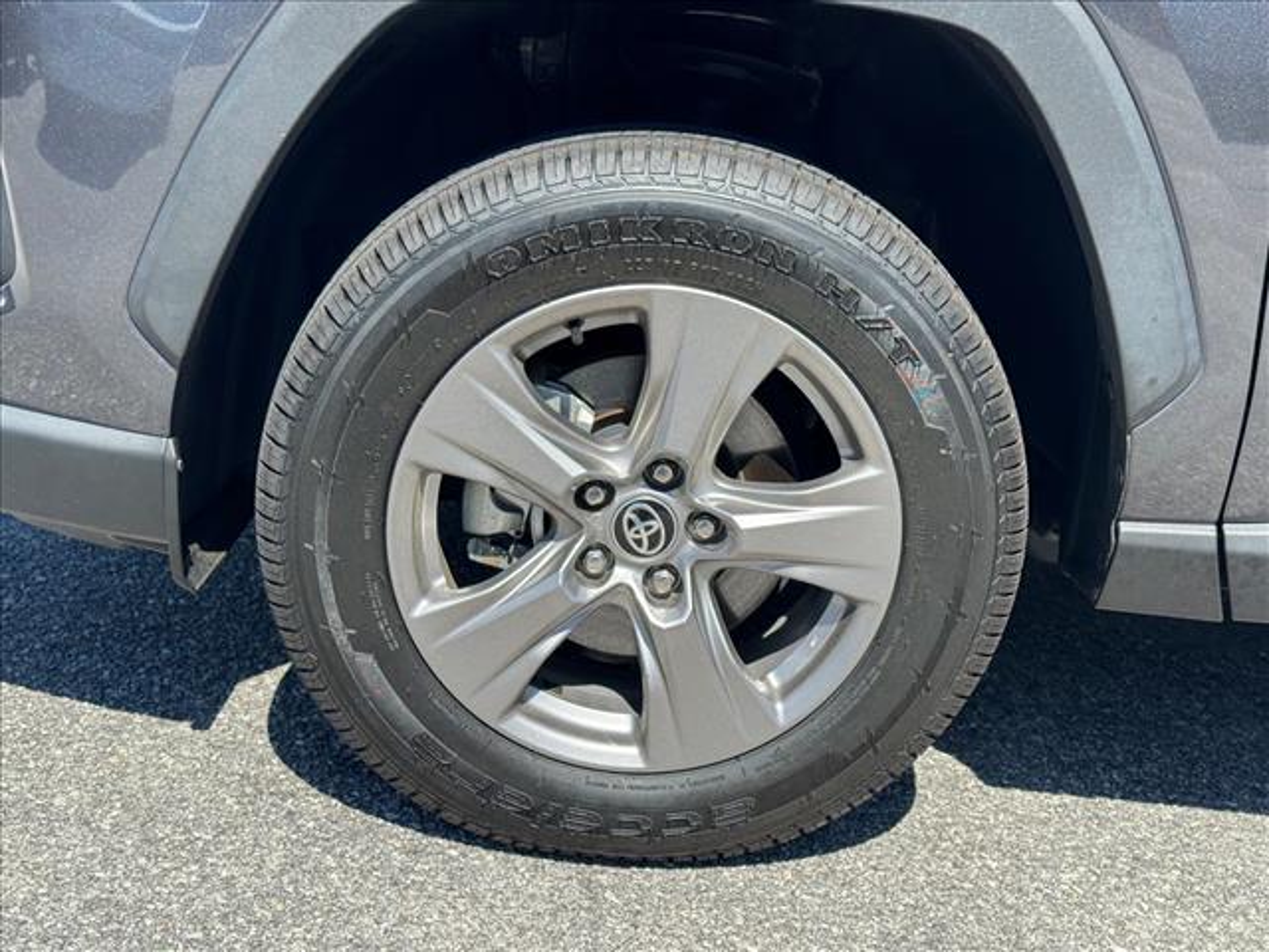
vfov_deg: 30.3
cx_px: 634
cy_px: 476
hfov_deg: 39.7
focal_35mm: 48
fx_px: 1760
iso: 64
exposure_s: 1/2110
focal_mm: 6.76
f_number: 1.78
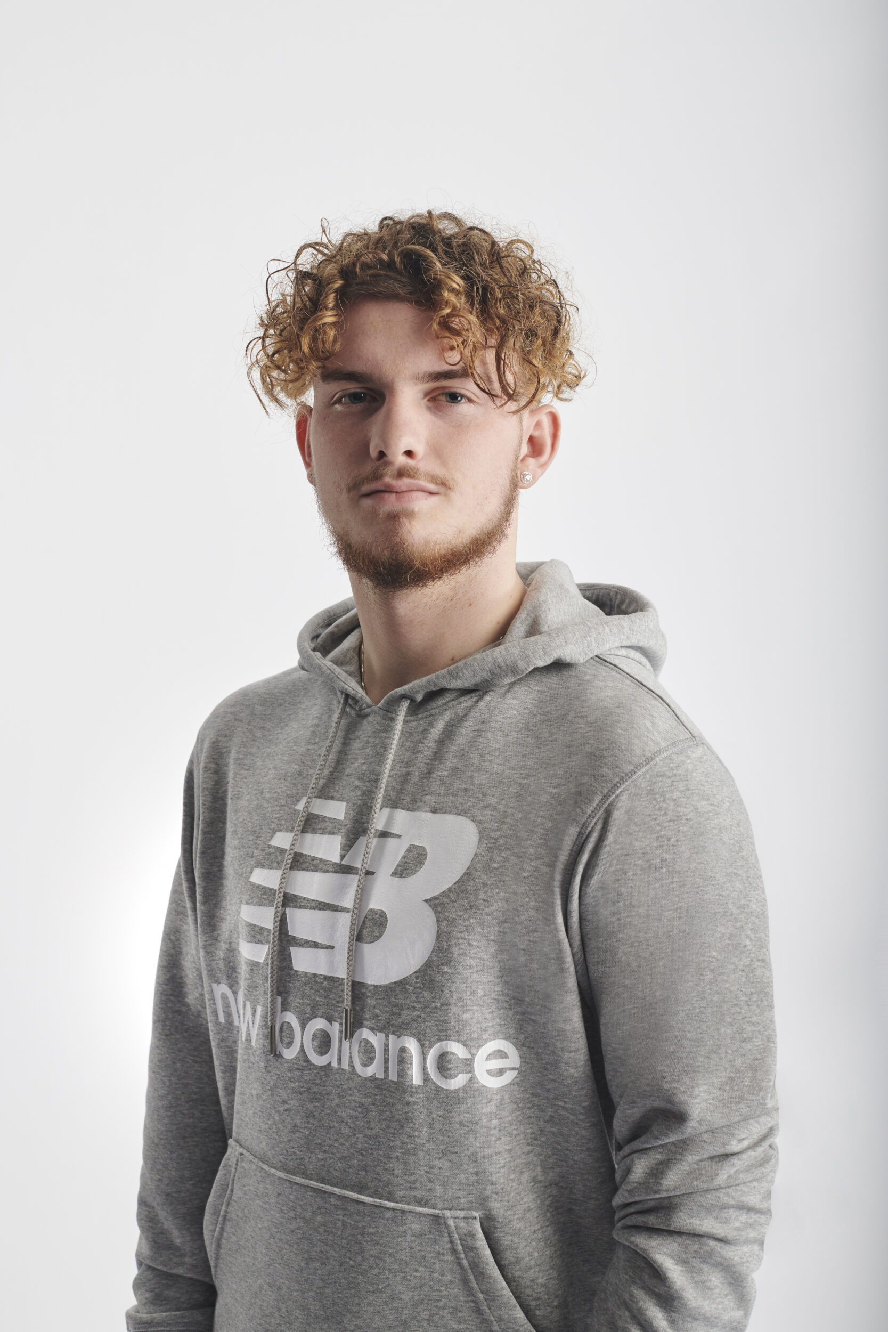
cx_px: 444
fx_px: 1850
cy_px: 666
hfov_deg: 27.0
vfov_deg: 39.6
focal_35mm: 50
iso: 640
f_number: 8
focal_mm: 50
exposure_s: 1/250
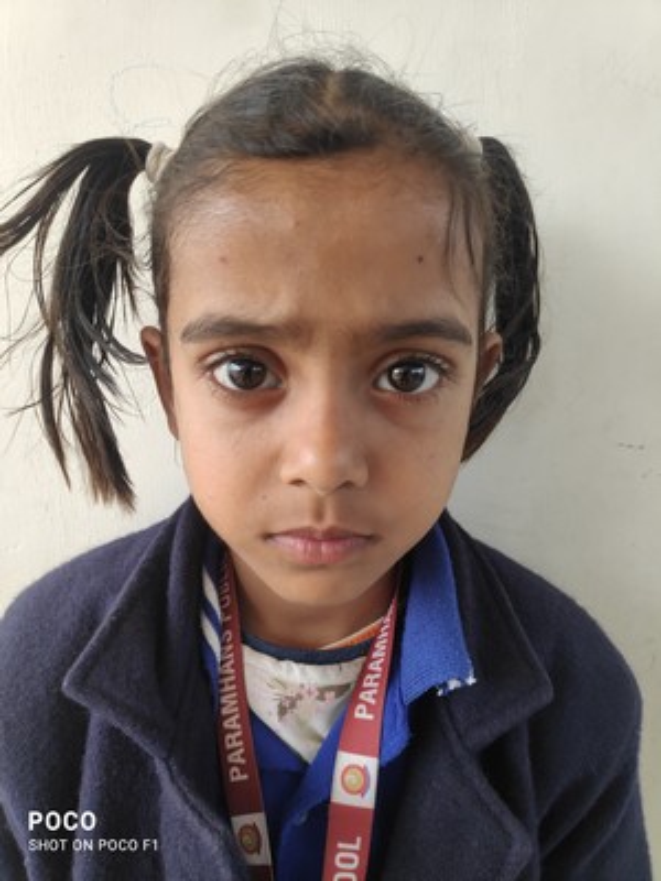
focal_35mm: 20
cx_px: 330
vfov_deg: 81.7
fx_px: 509
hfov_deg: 66.0
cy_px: 440
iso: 101
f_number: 1.9
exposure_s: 1/100
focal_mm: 3.94
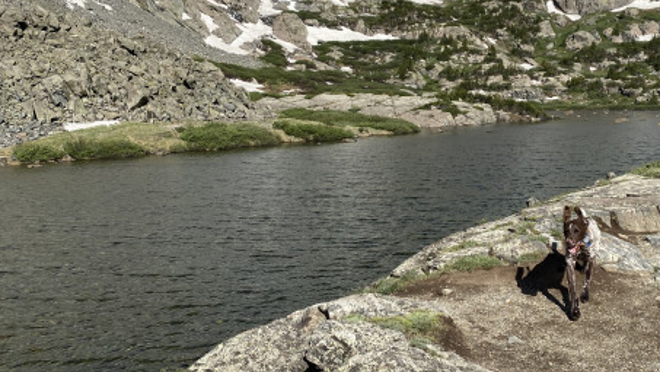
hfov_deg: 49.5
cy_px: 181
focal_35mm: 40
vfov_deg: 29.7
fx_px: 700
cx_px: 444
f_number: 1.8
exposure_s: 1/3401
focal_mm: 4.25
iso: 32
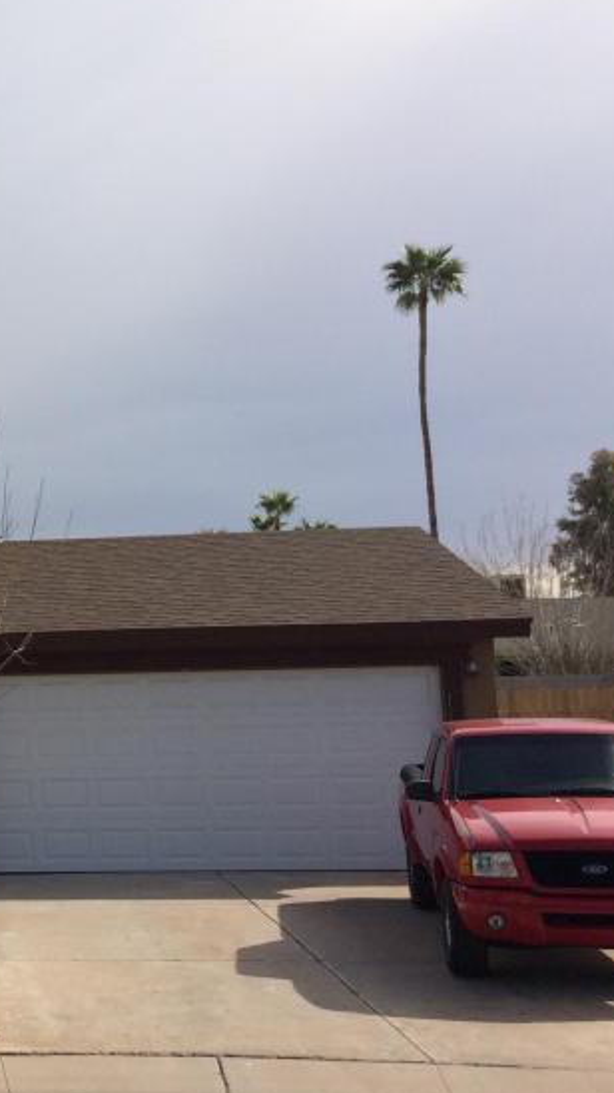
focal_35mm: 59
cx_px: -281
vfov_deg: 35.4
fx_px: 1709
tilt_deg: +6.8
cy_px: 515
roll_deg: -0.2
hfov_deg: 18.3
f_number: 2.2
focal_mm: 4.15
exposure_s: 1/2740
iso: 32
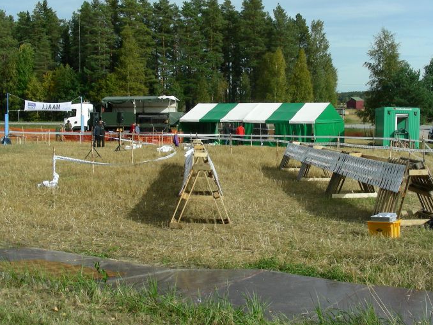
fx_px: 651
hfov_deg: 36.8
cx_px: 245
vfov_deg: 28.0
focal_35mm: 52
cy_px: 147
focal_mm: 7.4
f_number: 5.6
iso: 50
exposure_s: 1/410
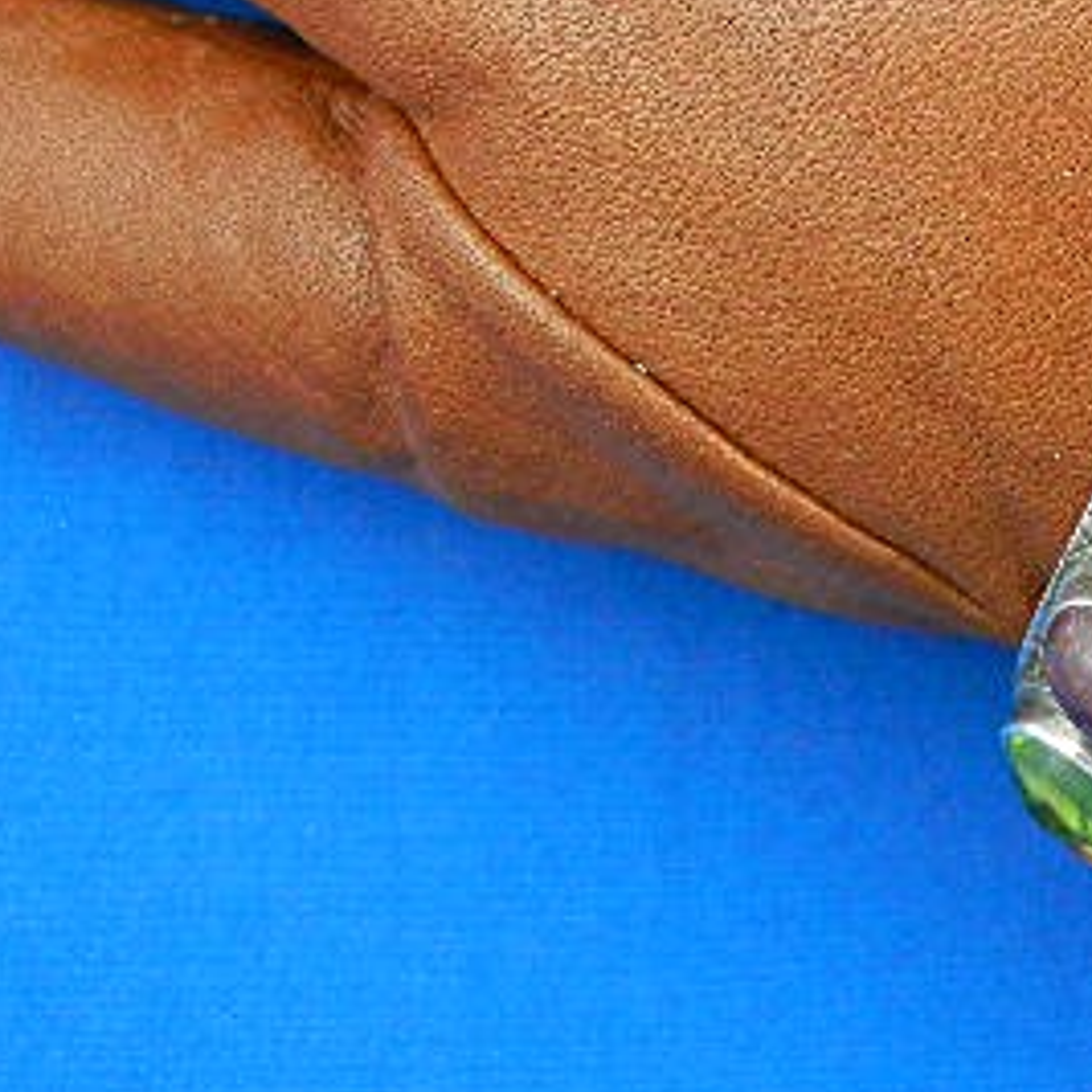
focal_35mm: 110
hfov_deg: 15.5
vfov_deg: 15.7
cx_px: 1153
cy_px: 168
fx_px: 3926
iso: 200
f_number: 3.9
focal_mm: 9.3
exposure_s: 1/4.2
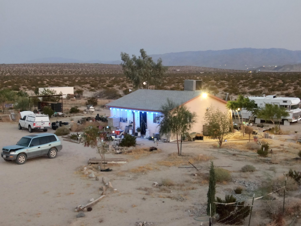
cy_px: 113
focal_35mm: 48
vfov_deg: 30.3
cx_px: 150
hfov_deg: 39.7
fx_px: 417
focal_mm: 8.6
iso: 1600
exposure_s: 1/3
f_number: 3.8
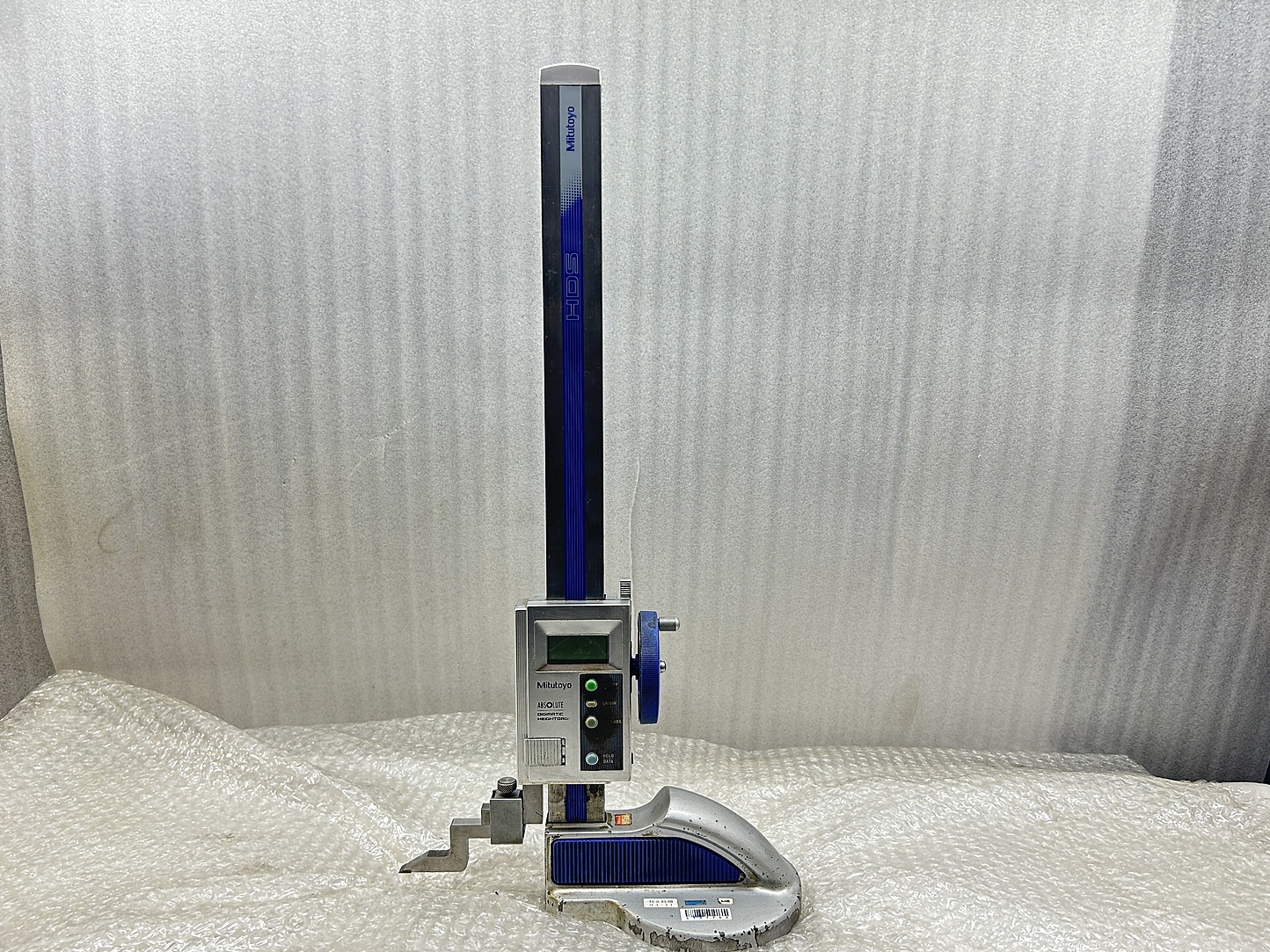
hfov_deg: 65.3
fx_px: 991
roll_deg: -1.8
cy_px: 476
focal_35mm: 27
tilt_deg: -6.9
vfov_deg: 51.4
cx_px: 631
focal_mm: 5.7
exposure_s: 1/100
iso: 64
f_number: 1.5
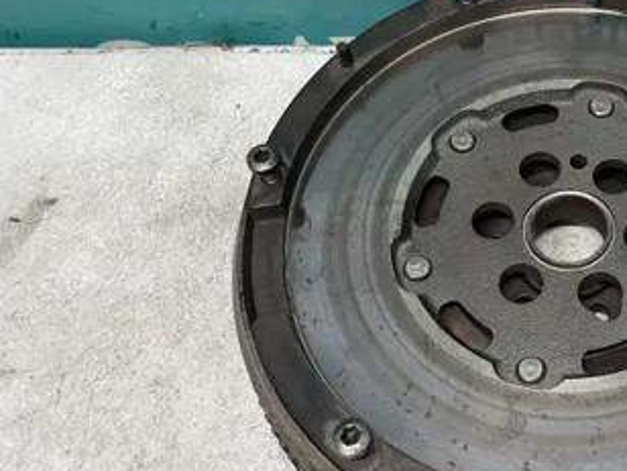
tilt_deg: -58.6
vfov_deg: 27.0
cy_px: 200
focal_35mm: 54
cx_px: 570
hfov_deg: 33.6
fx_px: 978
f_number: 1.6
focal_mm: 4.2
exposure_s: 1/50
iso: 64
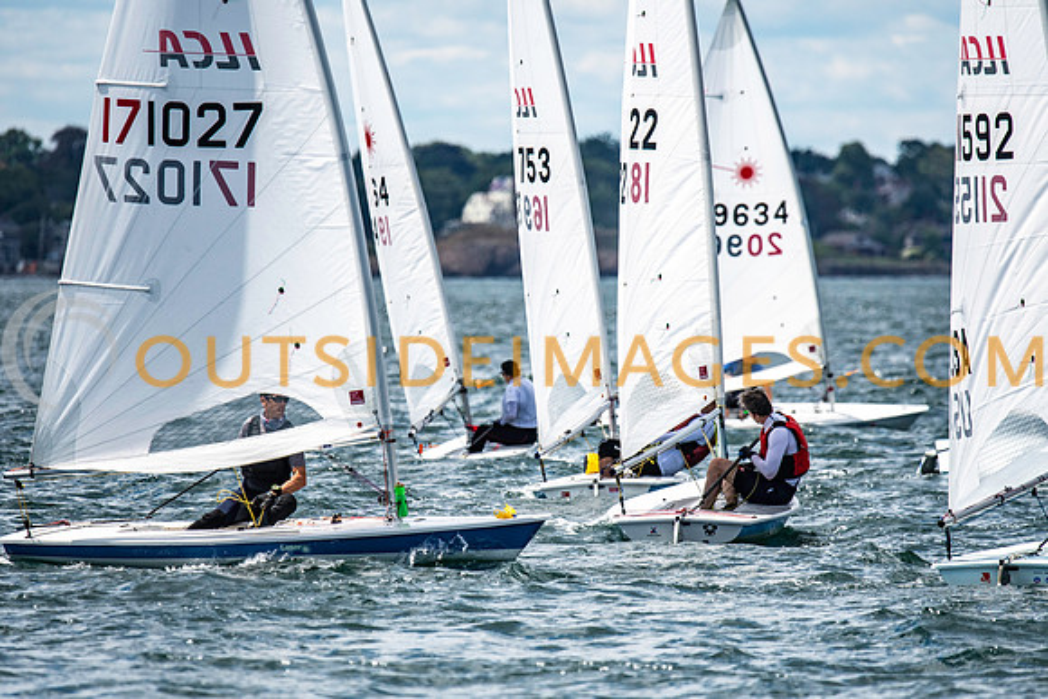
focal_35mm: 450
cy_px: 350
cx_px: 524
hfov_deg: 4.6
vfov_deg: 3.1
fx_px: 13102
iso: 400
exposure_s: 1/6400
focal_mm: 300
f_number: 4
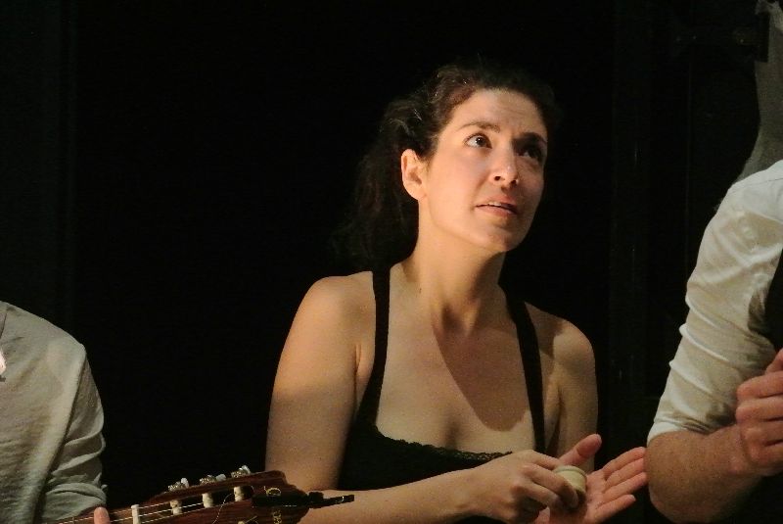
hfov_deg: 6.9
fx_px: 6465
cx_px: 392
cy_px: 262
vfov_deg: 4.6
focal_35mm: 297
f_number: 6.3
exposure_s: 1/400
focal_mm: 110
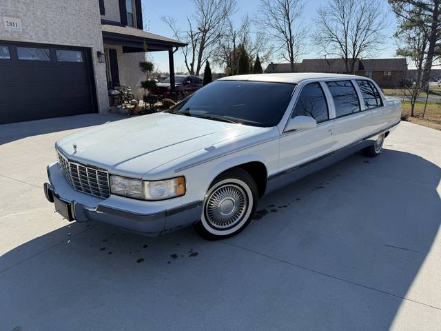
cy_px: 166
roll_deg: +0.6
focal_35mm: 24
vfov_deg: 56.8
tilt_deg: -16.3
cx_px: 220
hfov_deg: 71.6
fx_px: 306
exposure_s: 1/6173
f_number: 1.78
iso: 100
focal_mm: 6.76
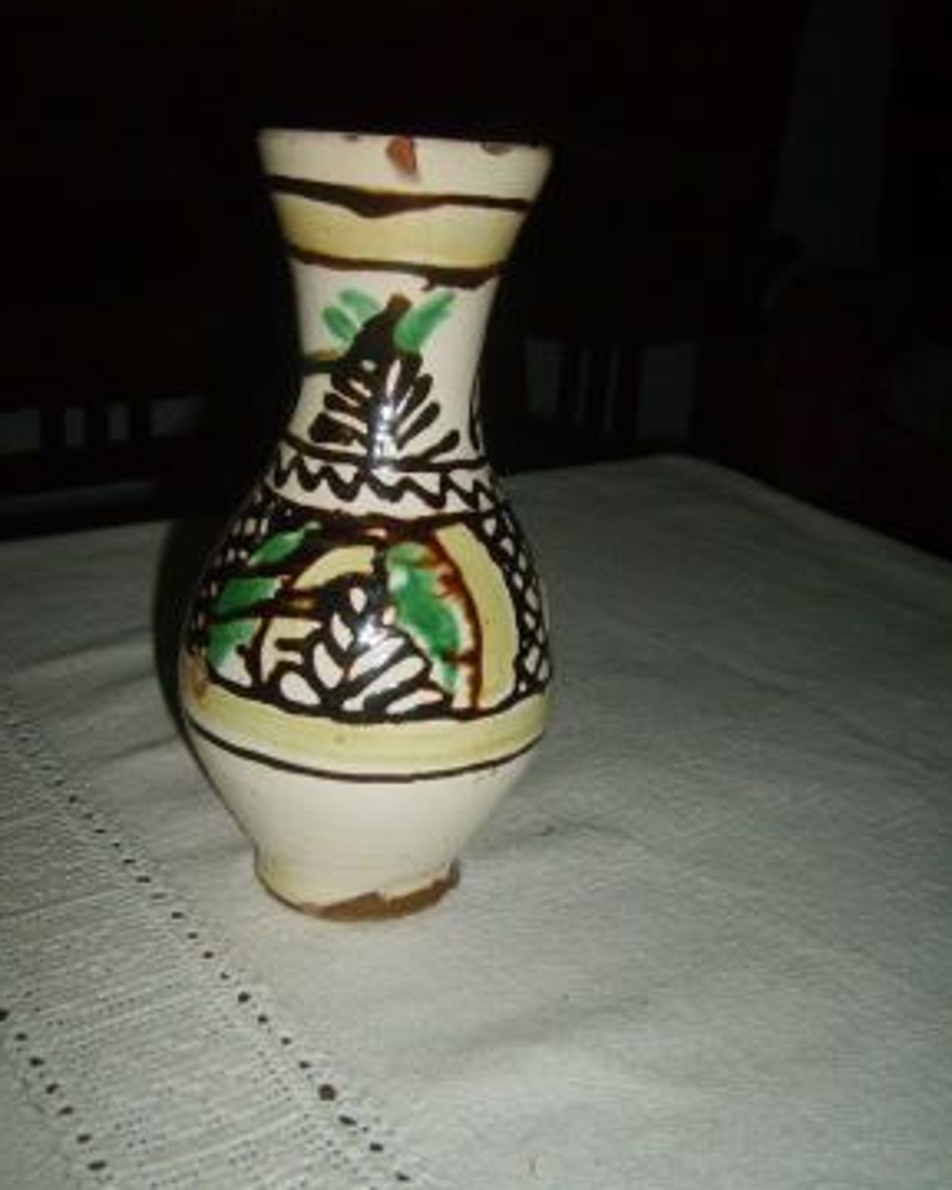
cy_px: 598
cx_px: 483
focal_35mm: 38
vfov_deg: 47.9
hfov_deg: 39.2
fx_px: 1338
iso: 100
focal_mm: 5.8
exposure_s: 1/45
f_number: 2.8
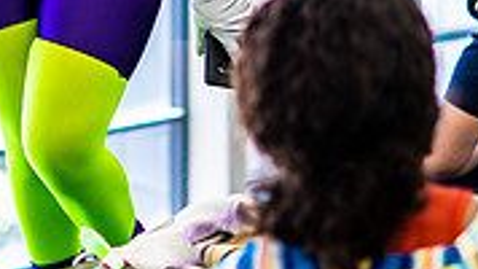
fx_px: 2331
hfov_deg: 11.6
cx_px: 48
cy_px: -235
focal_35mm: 184
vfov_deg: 6.4
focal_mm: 50
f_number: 2
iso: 400
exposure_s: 1/500
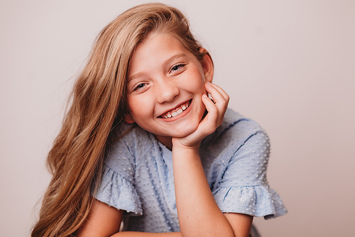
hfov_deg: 23.9
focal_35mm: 85
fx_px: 838
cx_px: 178
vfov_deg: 16.1
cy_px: 118
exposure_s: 1/160
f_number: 2.5
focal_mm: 85
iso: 100
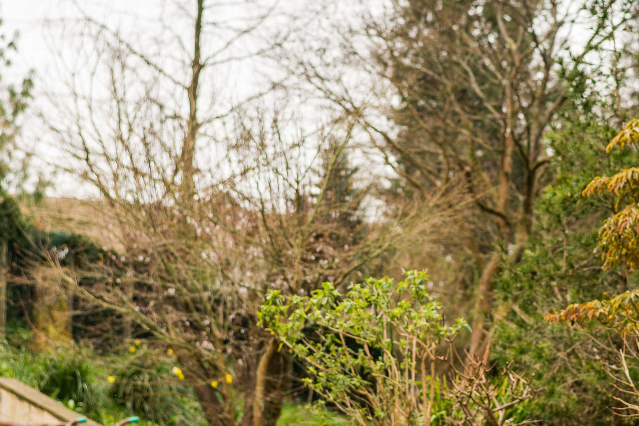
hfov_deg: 17.8
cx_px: 476
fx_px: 2023
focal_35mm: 114
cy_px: 204
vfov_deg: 12.0
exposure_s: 1/800
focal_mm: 58
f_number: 2.8
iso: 160
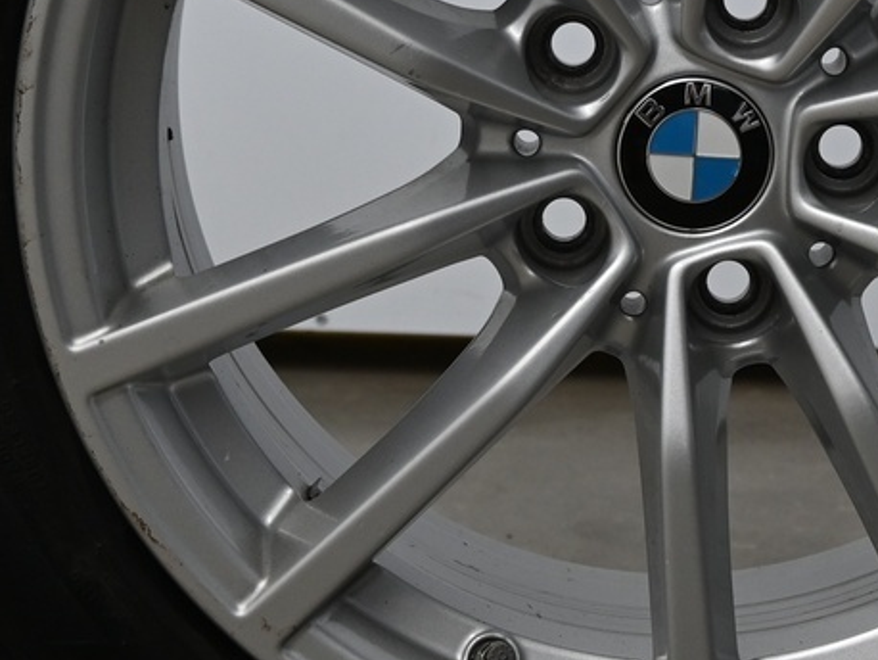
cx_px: 679
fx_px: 2588
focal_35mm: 102
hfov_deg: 19.1
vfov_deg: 14.4
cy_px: 117
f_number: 3.8
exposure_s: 1/30
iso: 280
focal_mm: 20
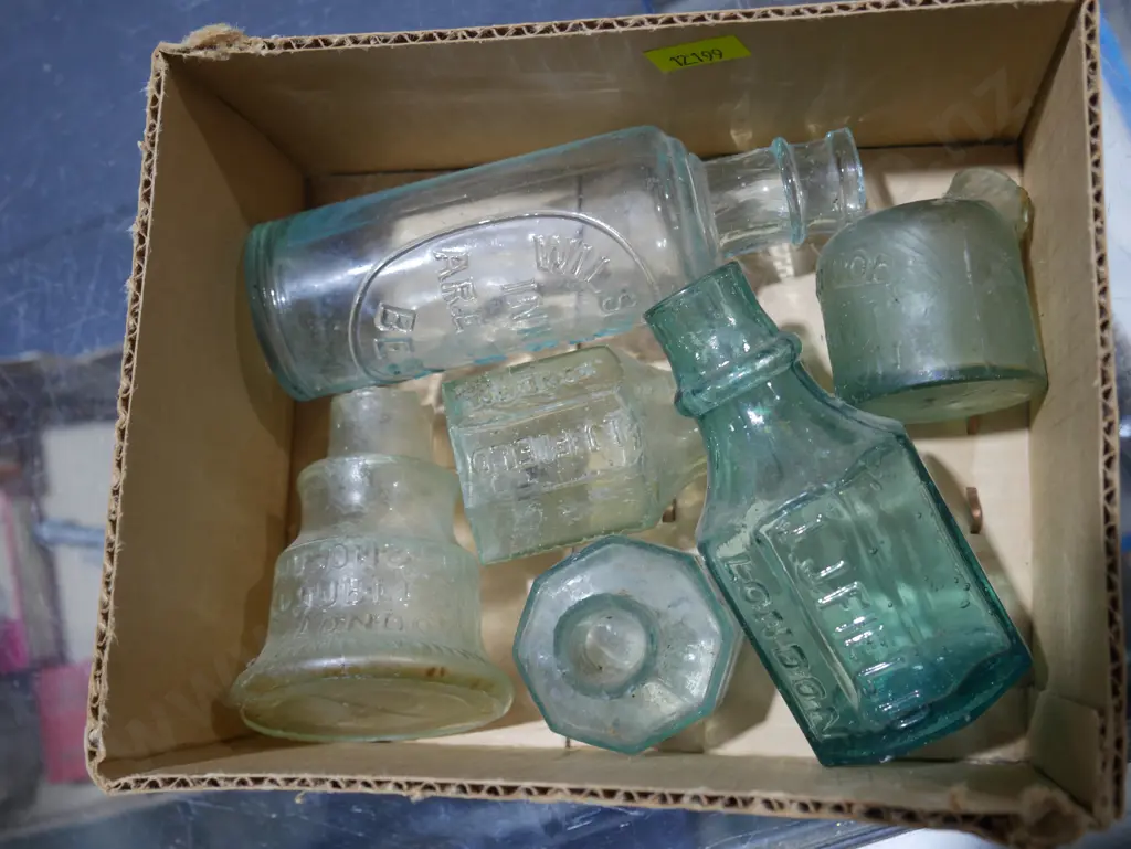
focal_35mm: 42
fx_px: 1373
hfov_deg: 44.8
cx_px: 566
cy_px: 424
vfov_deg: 34.4
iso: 320
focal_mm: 21
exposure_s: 1/60
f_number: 4.6
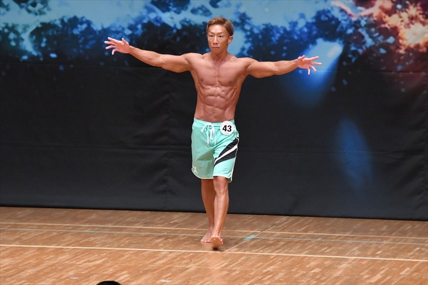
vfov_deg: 4.6
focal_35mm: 300
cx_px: 214
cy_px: 142
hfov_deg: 6.9
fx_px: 3565
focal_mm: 200
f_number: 5.6
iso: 8000
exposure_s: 1/400
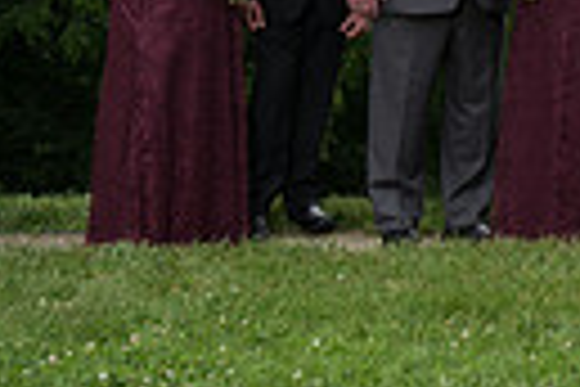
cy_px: -250
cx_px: 1173
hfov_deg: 11.9
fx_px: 2465
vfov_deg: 8.7
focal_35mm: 153
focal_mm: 34
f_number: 4.5
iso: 64
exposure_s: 1/250
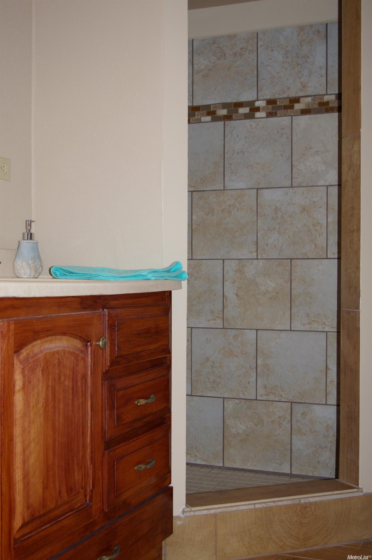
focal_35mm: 46
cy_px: 280
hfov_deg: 28.9
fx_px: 722
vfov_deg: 42.4
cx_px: 186
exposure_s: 1/45
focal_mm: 31
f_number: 4
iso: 200
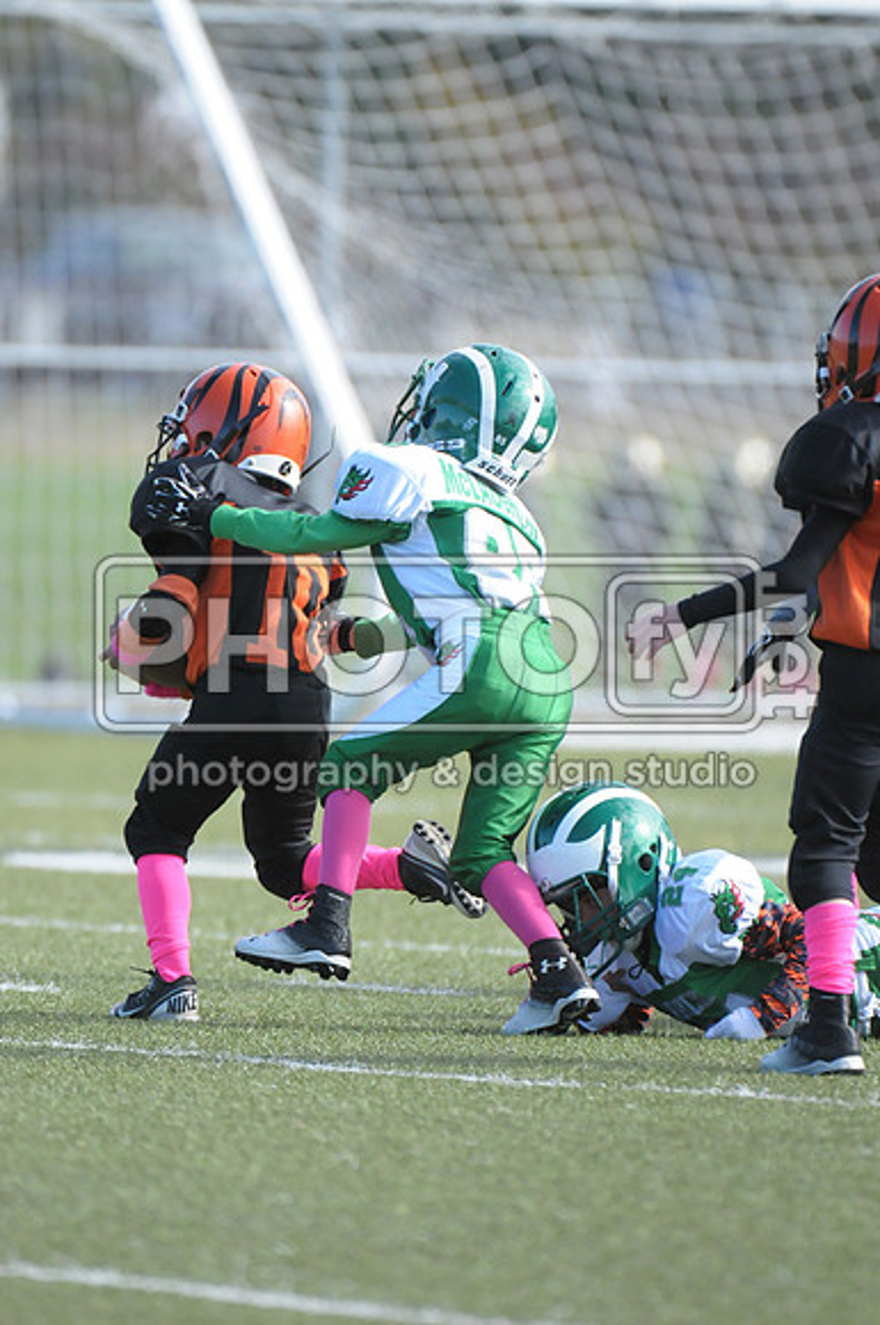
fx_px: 22064
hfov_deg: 2.3
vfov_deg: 3.4
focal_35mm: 600
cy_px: 662
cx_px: 440
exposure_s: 1/3200
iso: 1600
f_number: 4
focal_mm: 400
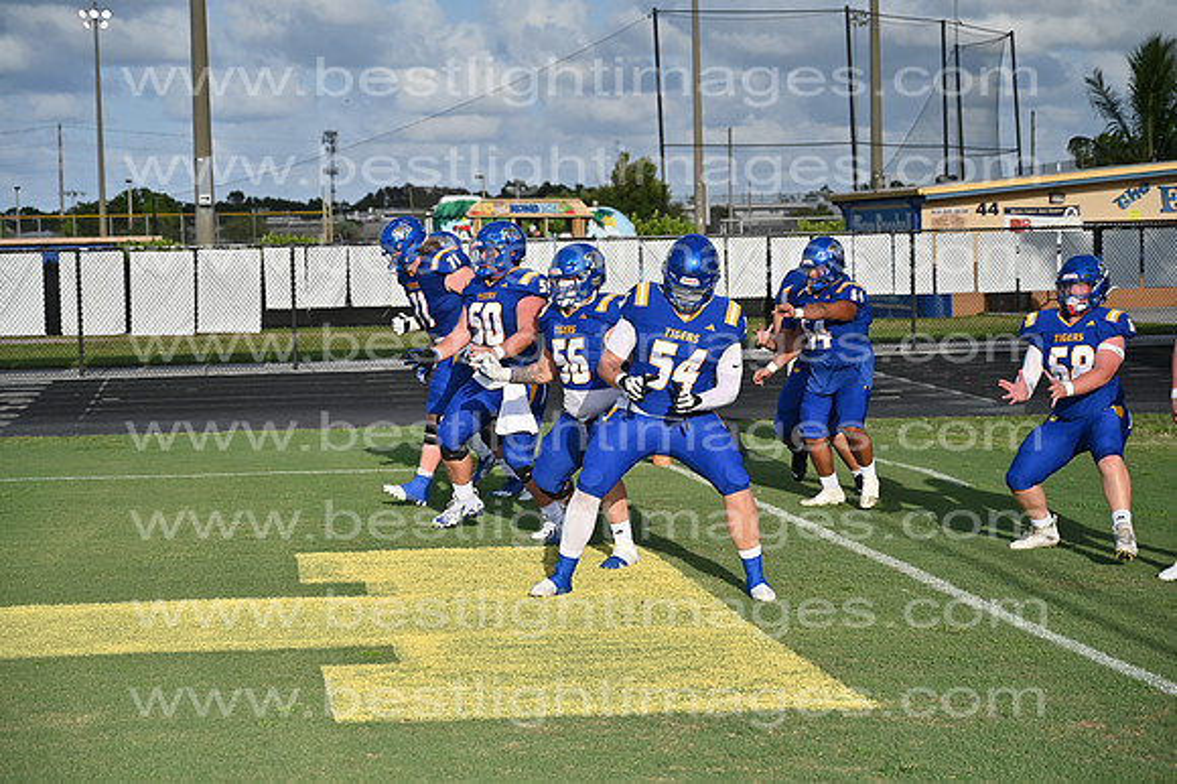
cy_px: 392
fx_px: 2287
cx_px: 588
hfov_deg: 28.9
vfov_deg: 19.4
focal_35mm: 70
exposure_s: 1/8000
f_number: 4
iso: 500
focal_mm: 70
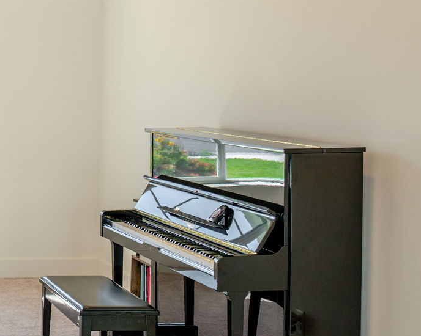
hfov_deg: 20.4
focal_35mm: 81
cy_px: 116
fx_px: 1009
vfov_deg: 18.9
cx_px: -197
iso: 640
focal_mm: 28
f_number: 4.5
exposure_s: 1/200
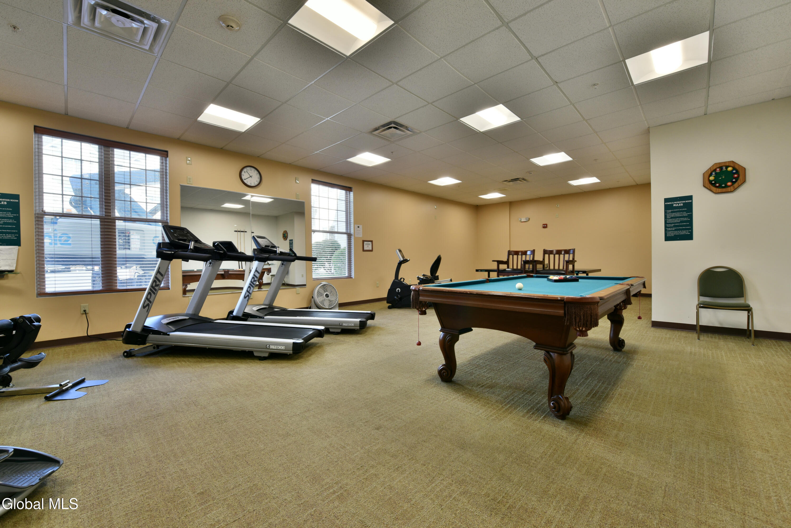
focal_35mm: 14
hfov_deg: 104.2
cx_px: 396
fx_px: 308
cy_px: 264
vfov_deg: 81.3
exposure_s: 1/40
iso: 800
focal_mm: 14
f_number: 9
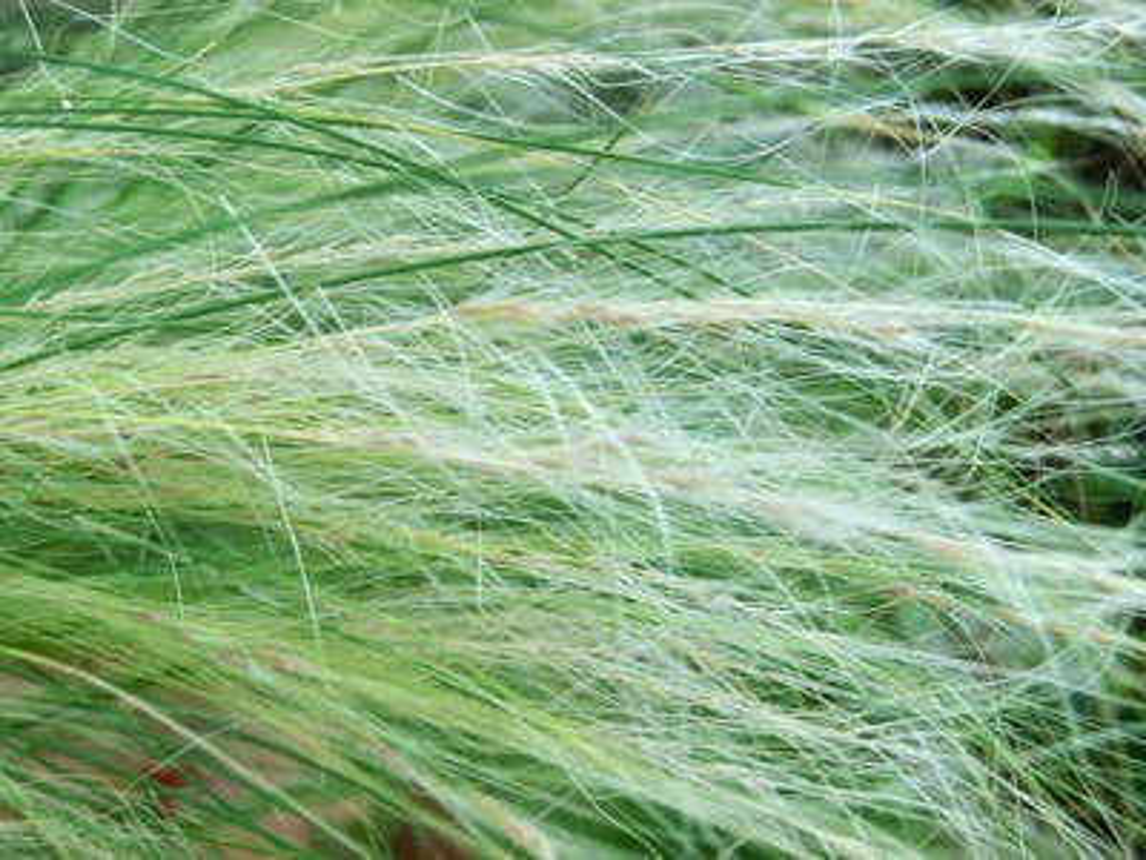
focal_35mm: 42
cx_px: 573
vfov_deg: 34.3
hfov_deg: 44.8
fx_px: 1390
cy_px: 430
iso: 80
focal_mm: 7.38
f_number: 4
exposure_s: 1/250
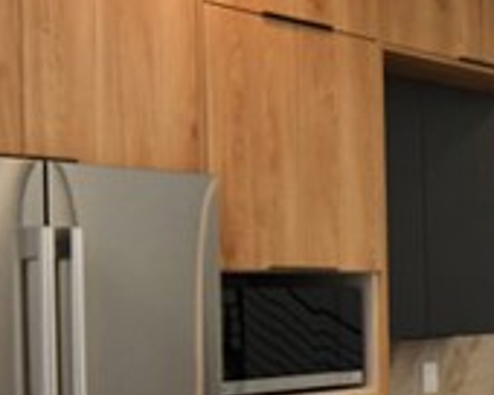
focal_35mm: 79
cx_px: 715
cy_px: 315
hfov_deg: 20.9
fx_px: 1155
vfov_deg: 19.2
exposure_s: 1/160
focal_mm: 14
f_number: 6.3
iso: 1000
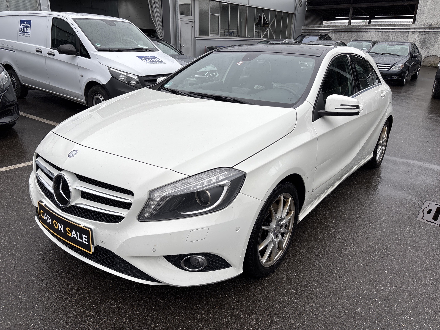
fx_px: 330
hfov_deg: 67.3
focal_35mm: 26
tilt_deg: -20.2
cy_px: 165
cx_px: 220
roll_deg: -1.0
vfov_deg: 53.1
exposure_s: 1/927
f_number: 1.6
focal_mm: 5.96
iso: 50
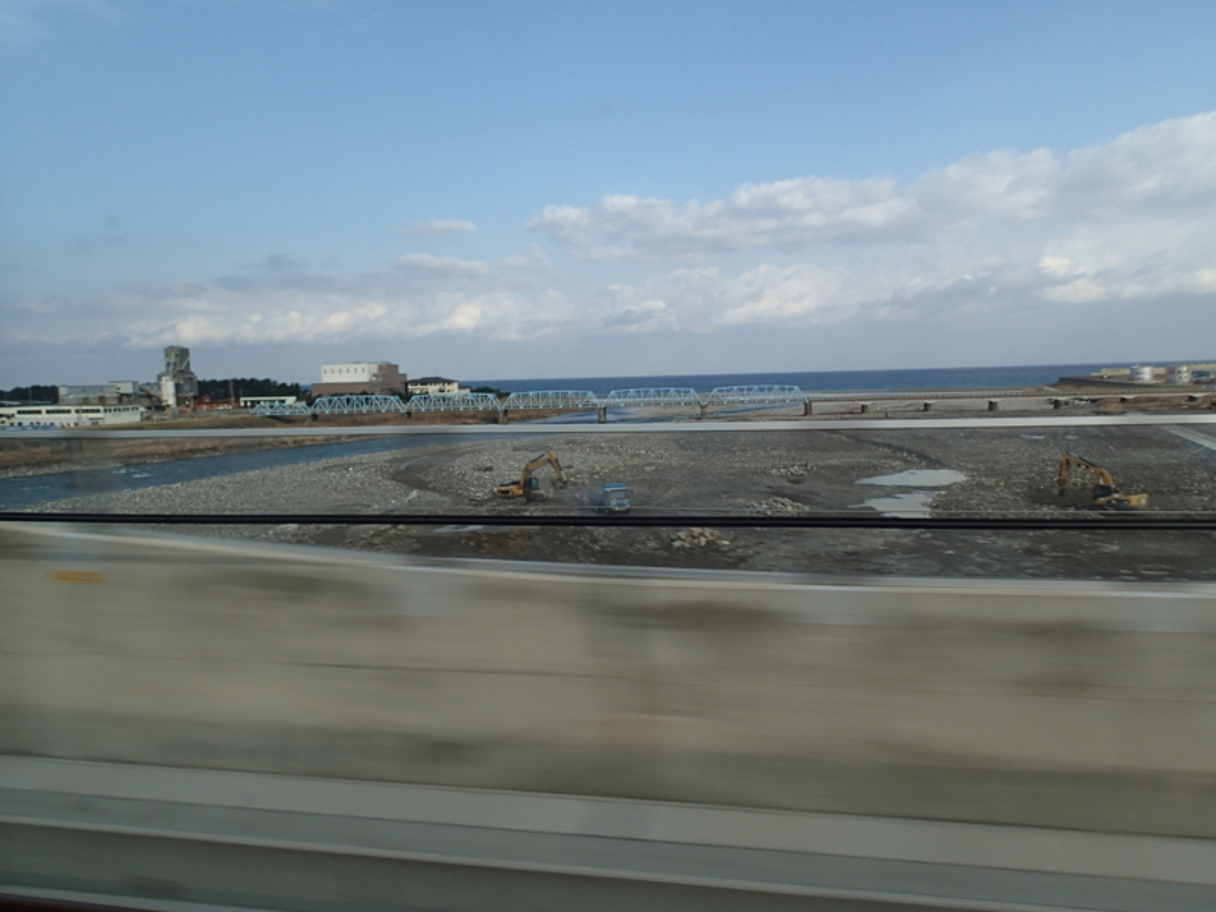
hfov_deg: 69.4
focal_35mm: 25
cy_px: 456
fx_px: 878
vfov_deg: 54.9
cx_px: 608
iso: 100
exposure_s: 1/125
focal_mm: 4.5
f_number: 8
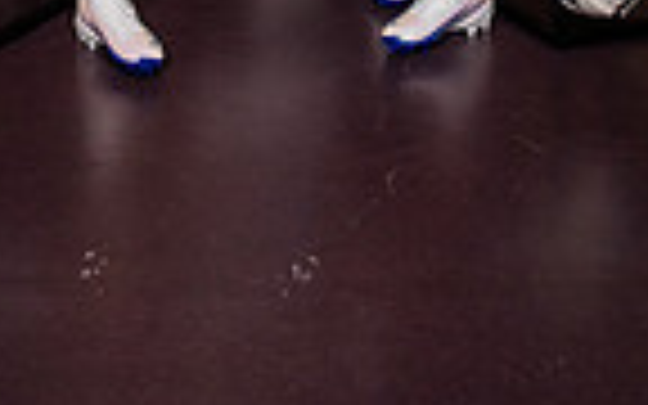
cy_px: -585
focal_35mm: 83
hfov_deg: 24.9
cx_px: 243
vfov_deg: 12.3
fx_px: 1466
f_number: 7.1
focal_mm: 26
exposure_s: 1/320
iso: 800
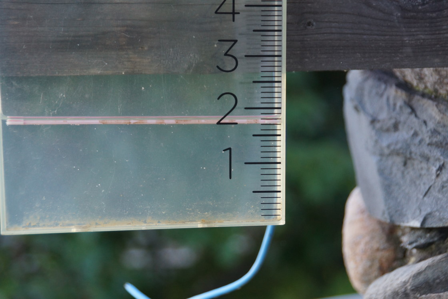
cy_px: 150
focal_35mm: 135
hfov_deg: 15.2
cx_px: 224
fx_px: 1679
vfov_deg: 10.2
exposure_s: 1/160
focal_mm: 90
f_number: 5.6
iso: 640
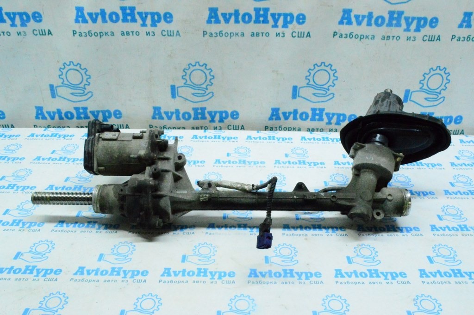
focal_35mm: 32
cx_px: 237
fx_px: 414
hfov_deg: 59.5
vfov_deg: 41.6
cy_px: 158
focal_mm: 21
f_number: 25
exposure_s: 1/60
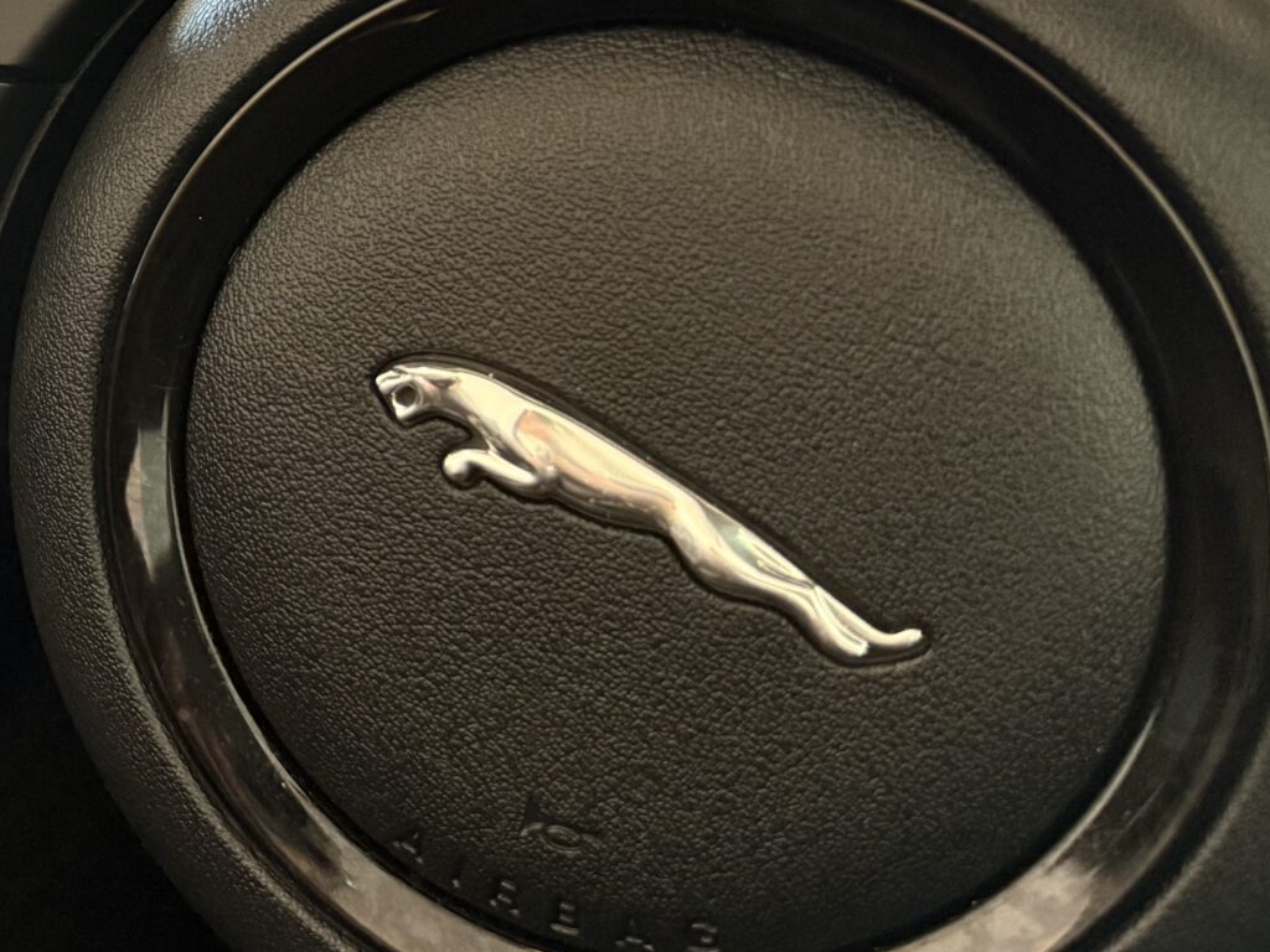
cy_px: 135
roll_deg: +0.6
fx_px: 2201
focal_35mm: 60
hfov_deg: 28.5
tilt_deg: -25.2
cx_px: -208
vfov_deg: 23.9
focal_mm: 6.76
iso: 640
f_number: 1.78
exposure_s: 1/58
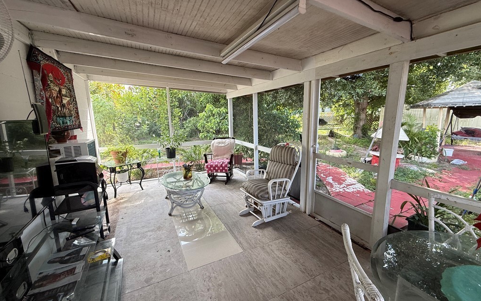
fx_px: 197
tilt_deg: -10.1
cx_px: 241
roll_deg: +2.2
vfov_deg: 74.8
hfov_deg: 101.5
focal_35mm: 15
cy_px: 149
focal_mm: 2.22
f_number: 2.2
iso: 100
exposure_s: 1/99
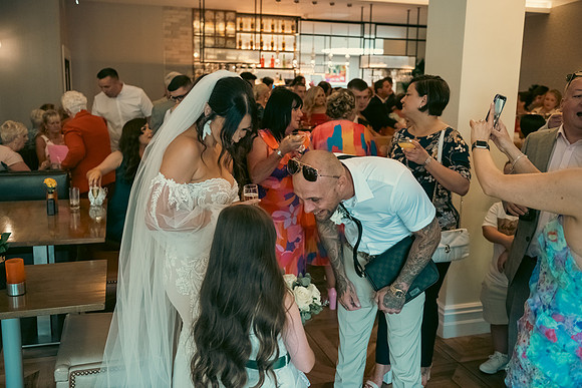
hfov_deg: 54.4
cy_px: 194
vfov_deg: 37.9
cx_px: 291
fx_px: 566
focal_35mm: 35
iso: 2000
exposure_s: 1/160
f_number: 3.5
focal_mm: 35
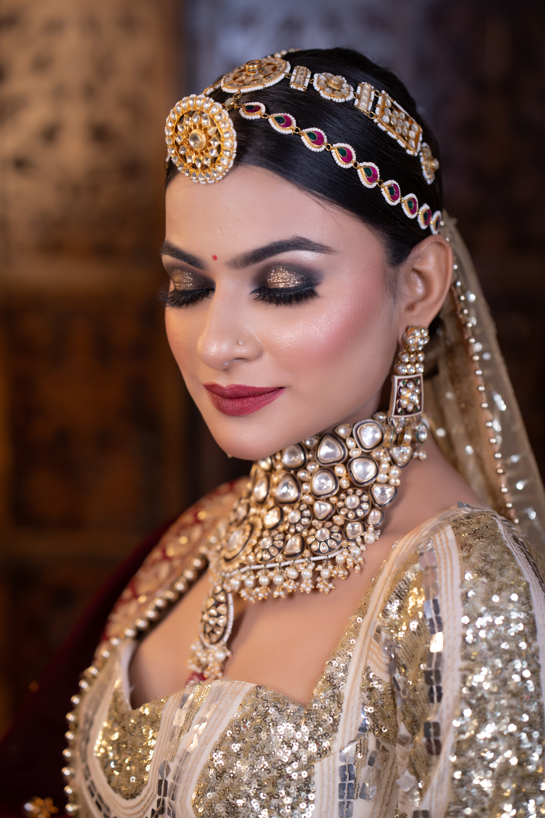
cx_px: 272
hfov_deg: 16.1
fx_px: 1930
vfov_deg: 23.9
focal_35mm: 85
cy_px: 409
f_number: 2.8
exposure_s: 1/160
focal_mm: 85
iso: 640
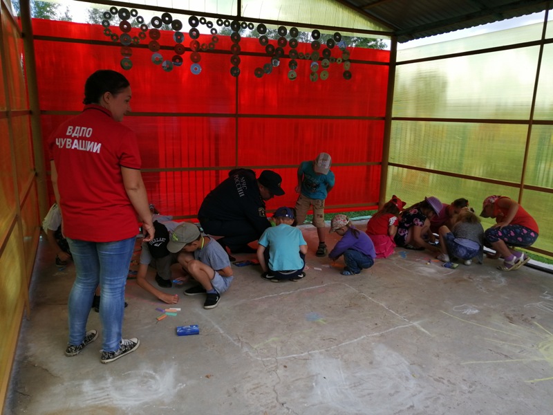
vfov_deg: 51.4
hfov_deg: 65.3
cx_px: 276
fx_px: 431
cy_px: 208
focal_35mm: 27
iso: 50
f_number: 1.8
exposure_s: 1/344
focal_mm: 3.88
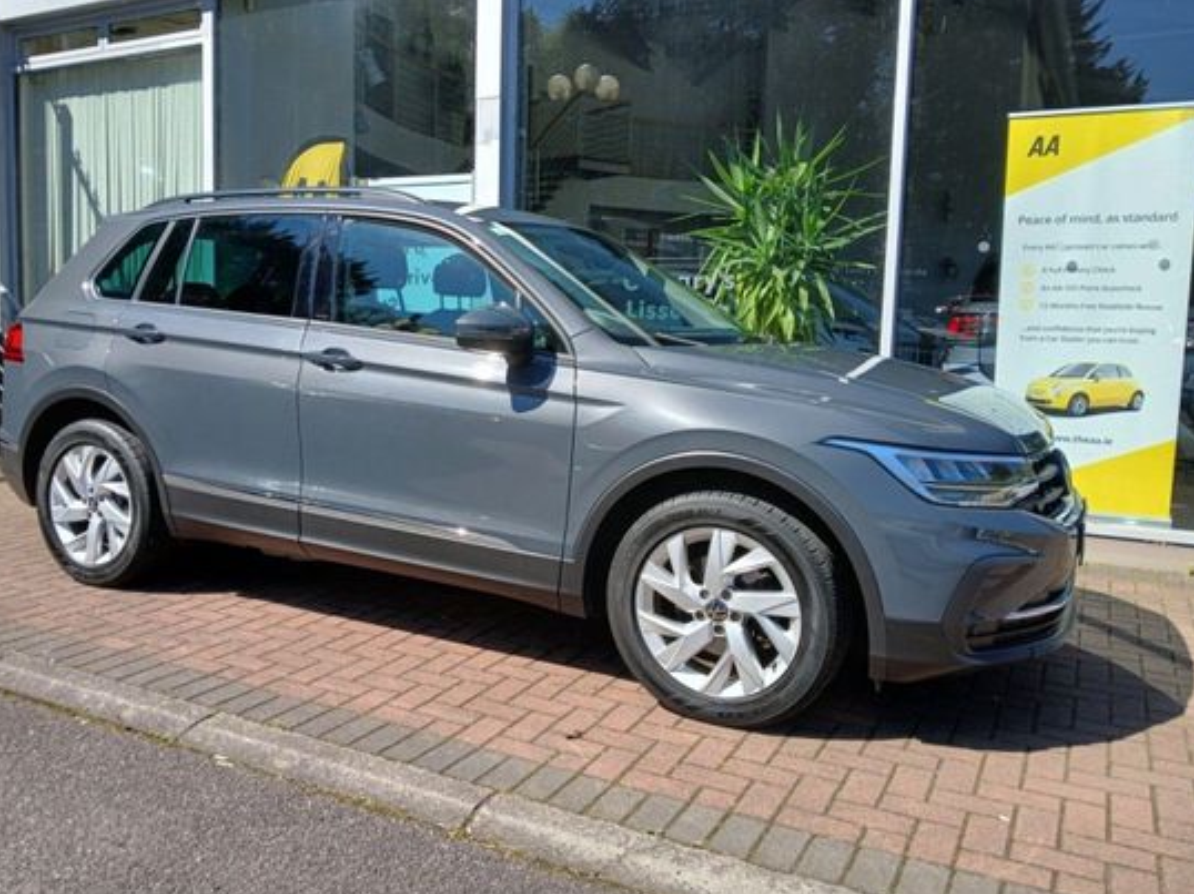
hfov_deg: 61.6
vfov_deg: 48.2
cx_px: 539
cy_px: 426
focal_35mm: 29
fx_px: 1000
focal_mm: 3.98
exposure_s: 1/439
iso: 20
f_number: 1.8
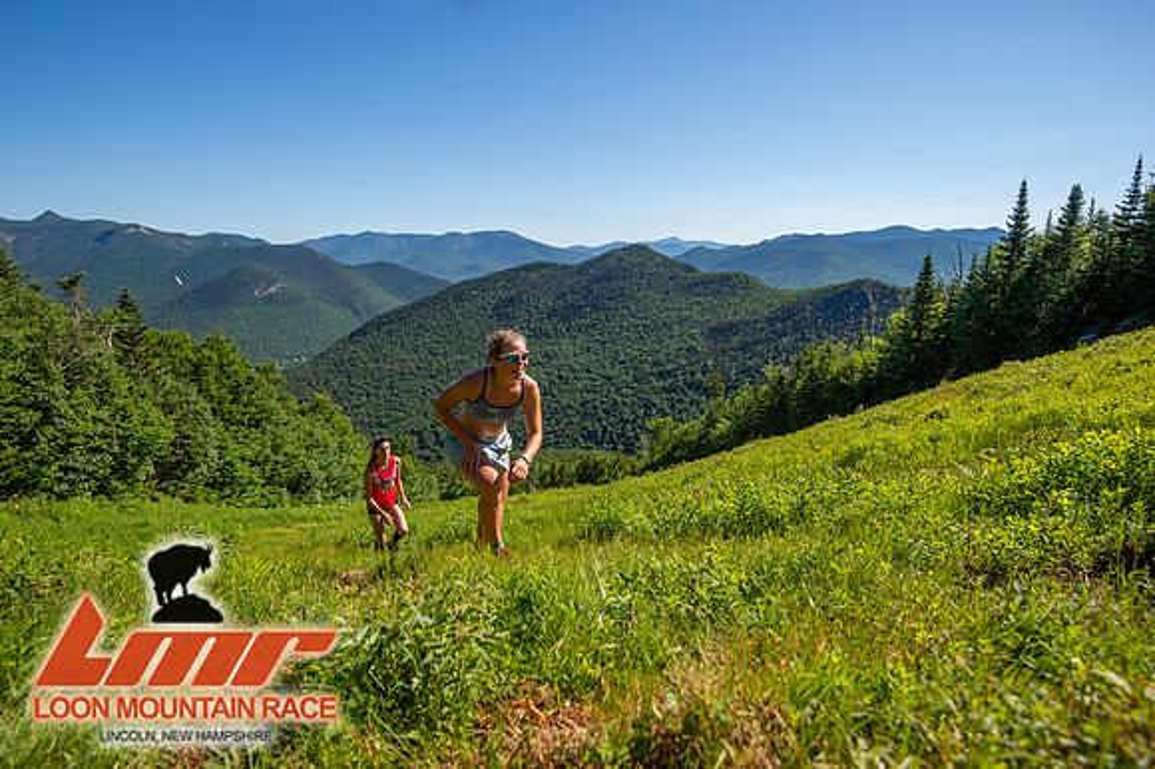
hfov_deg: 86.9
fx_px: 609
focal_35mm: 19
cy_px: 384
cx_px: 578
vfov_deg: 64.5
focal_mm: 19
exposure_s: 1/640
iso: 100
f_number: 5
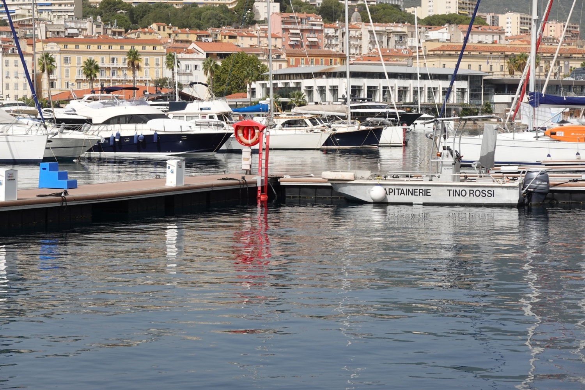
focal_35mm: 89
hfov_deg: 22.9
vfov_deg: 15.4
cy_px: 195
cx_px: 292
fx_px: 1446
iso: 100
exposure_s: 1/1000
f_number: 4.5
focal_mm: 32.7
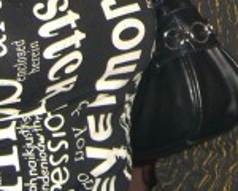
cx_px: 244
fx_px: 1042
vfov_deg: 10.0
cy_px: -113
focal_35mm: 148
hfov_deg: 12.8
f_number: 2.8
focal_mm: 7.9
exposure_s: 1/60
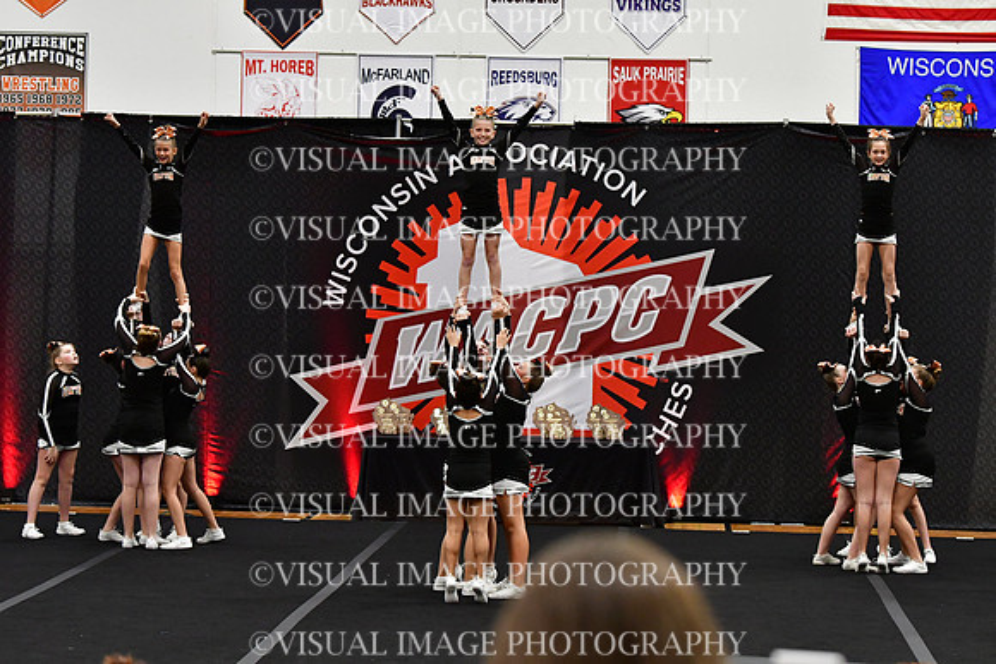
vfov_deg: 13.0
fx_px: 2906
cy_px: 332
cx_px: 498
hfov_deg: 19.5
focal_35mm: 105
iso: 4000
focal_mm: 70
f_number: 3.5
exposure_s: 1/500
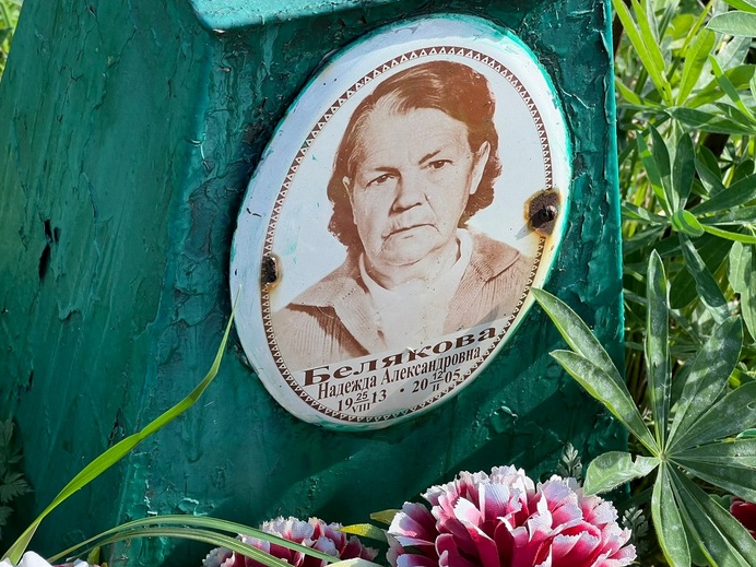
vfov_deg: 16.6
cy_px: 292
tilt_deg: -42.2
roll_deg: -9.6
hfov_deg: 22.0
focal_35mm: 89
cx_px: 389
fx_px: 1944
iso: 32
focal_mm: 9
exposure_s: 1/329
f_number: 2.8
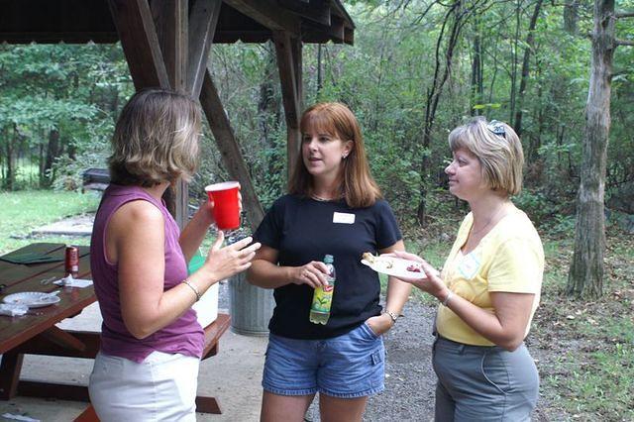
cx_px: 317
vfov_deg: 29.8
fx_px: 792
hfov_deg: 43.6
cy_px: 211
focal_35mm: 45
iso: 400
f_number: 5
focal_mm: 30
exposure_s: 1/40
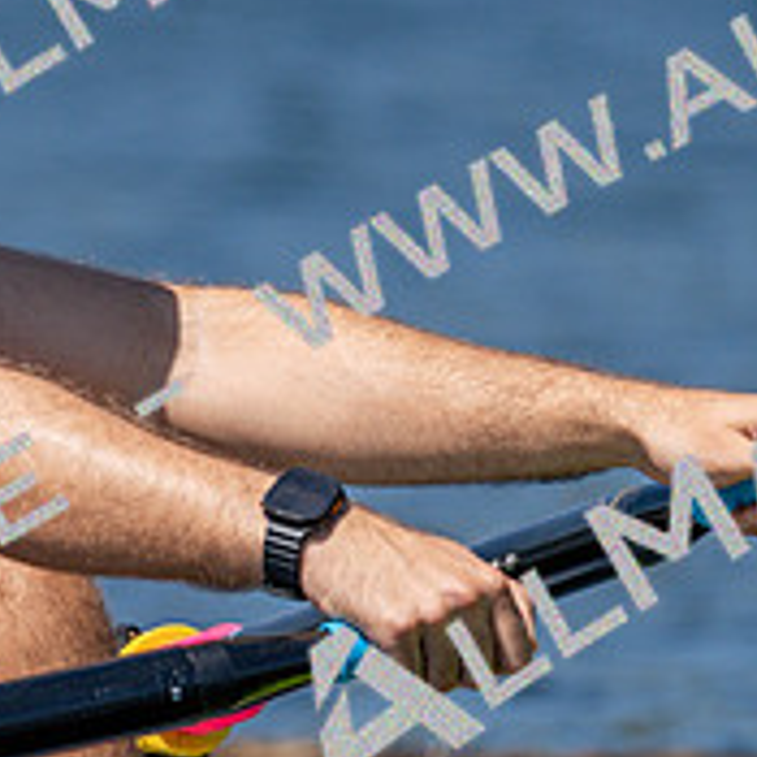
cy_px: 422
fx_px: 33054
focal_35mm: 1336
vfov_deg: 1.3
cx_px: -61
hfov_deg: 1.3
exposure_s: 1/2000
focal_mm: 474
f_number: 6.3
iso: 250
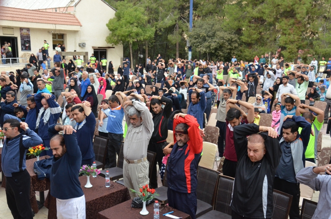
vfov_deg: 34.1
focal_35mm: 39
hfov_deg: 49.6
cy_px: 110
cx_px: 166
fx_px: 358
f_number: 10
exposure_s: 1/400
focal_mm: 26
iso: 1600
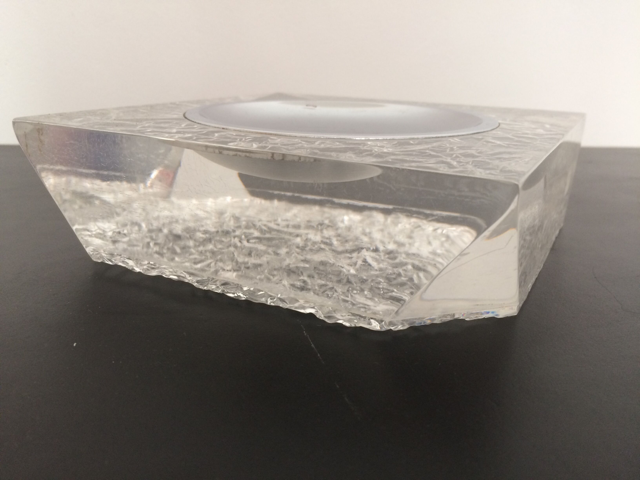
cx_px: 320
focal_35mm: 29
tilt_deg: -19.2
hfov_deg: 61.7
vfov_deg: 48.2
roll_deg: +0.0
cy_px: 240
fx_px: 536
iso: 160
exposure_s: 1/33
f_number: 2.2
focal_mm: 4.15
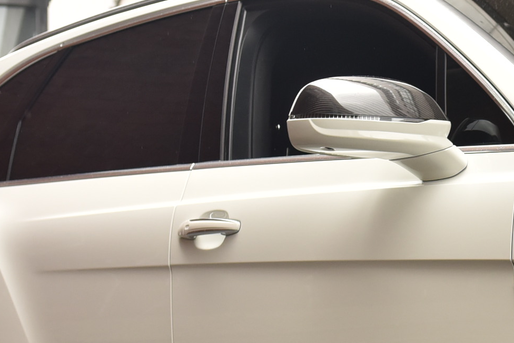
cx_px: 694
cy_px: 327
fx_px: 1885
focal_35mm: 132
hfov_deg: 14.8
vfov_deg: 10.3
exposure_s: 1/400
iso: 640
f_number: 4
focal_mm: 35
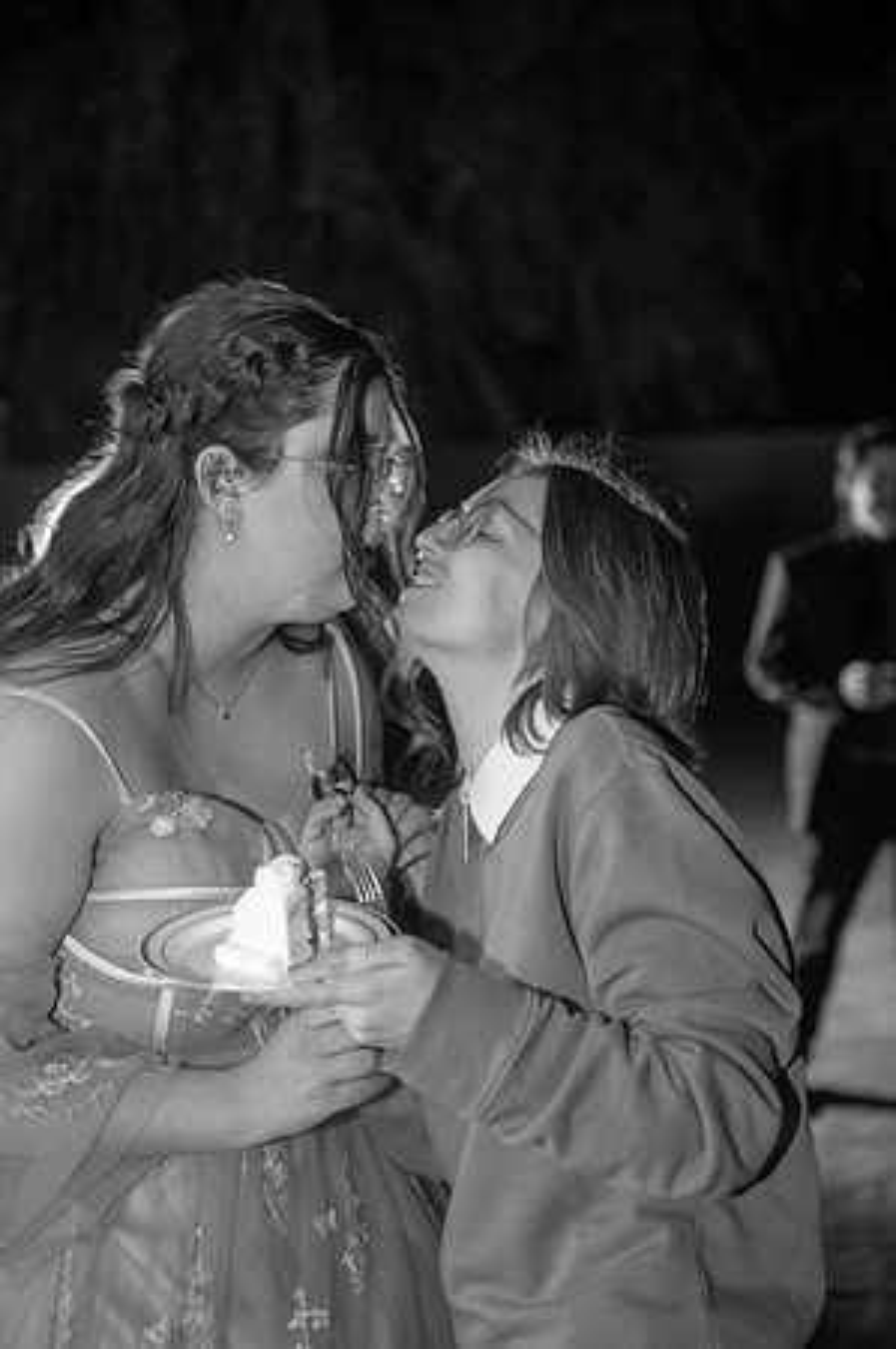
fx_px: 2058
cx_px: 448
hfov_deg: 24.6
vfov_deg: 36.3
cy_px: 674
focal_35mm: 55
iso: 800
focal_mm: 55
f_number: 2.8
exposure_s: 1/100
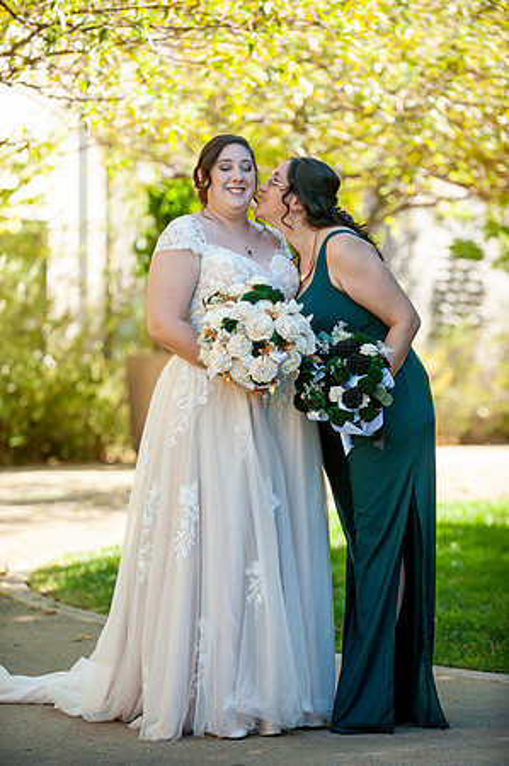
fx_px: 2870
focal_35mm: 135
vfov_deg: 15.2
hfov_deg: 10.1
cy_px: 383
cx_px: 254
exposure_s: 1/1250
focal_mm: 135
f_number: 3.5
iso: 400
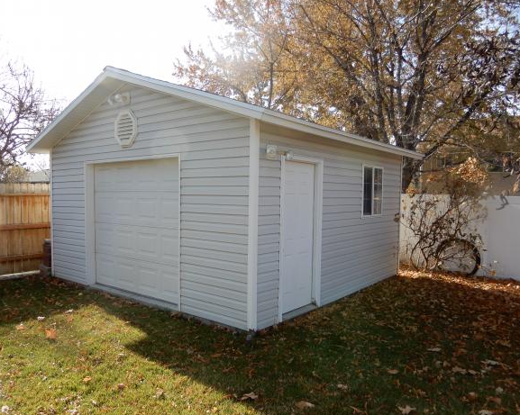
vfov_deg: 54.9
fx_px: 400
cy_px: 211
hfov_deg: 65.9
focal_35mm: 26
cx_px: 236
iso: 80
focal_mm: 4.3
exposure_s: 1/400
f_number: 3.4
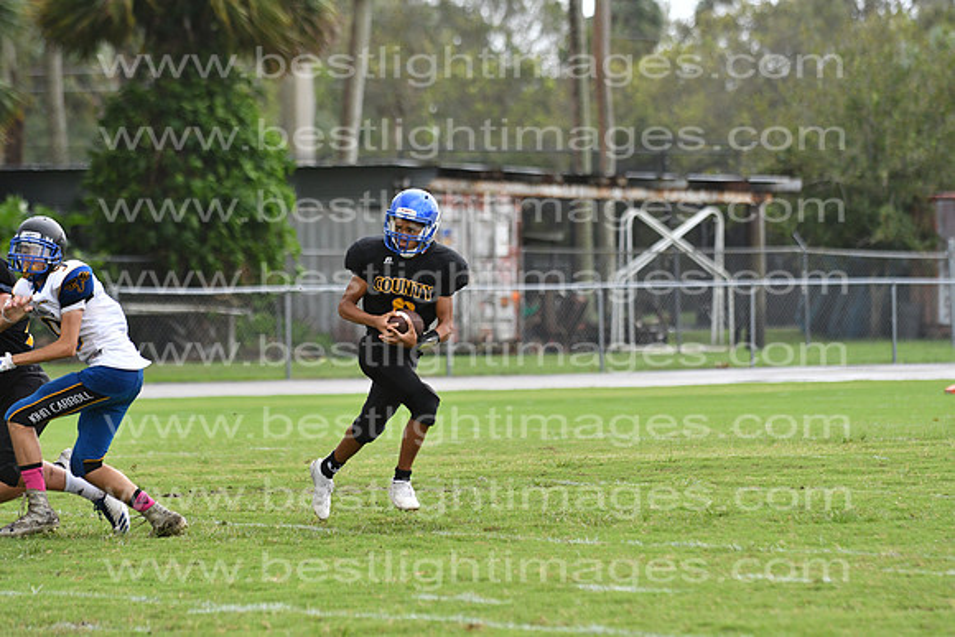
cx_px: 478
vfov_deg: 6.5
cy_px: 318
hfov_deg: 9.8
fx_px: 5572
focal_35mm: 210
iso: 1000
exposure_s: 1/1250
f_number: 3.5
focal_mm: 140
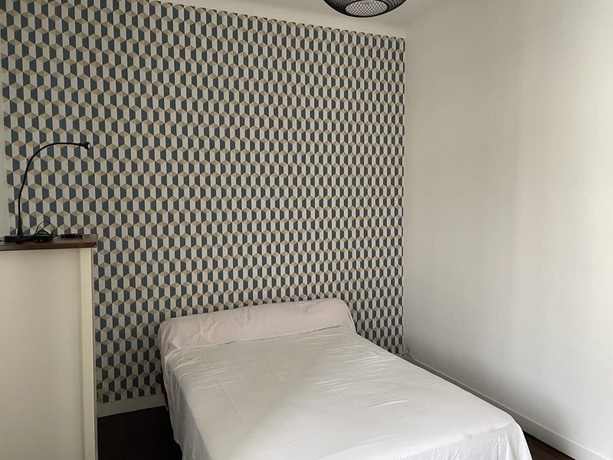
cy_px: 230
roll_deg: +0.2
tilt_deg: -3.5
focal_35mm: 26
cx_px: 306
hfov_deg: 67.3
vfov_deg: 53.1
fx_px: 460
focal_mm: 4.2
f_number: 1.6
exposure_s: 1/60
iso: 200
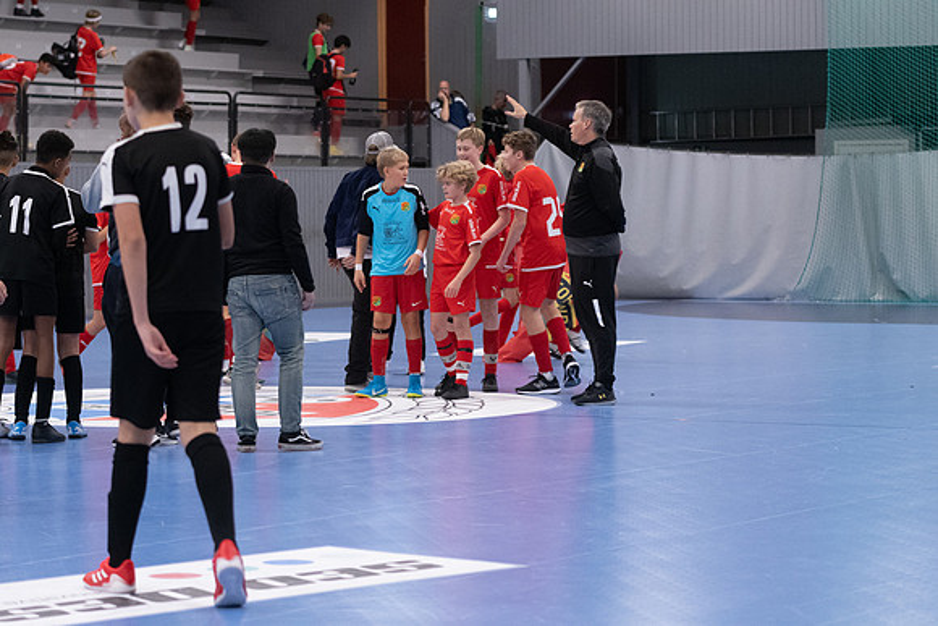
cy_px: 313
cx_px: 469
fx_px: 3205
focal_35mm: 123
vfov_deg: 11.2
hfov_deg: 16.6
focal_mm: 82
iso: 5600
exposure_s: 1/400
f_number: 3.2
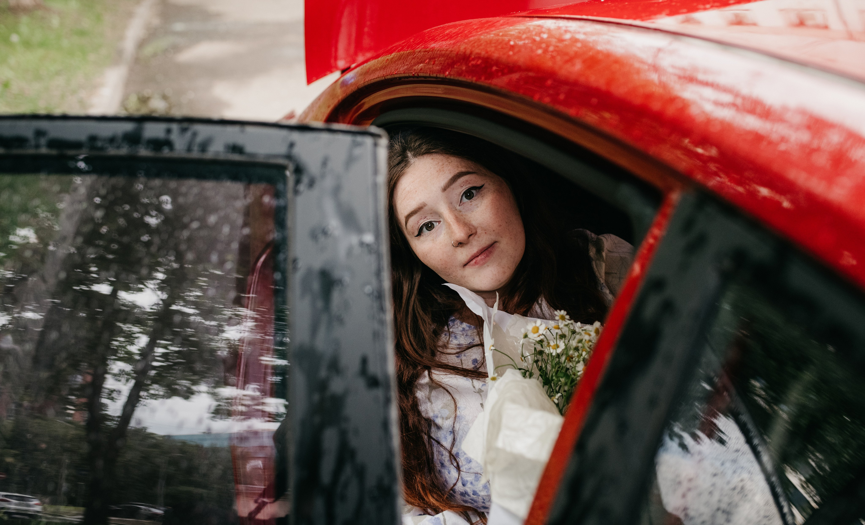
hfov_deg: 53.4
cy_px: 230
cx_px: 442
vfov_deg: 33.9
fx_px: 860
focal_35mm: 37
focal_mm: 35
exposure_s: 1/200
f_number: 3.2
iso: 800
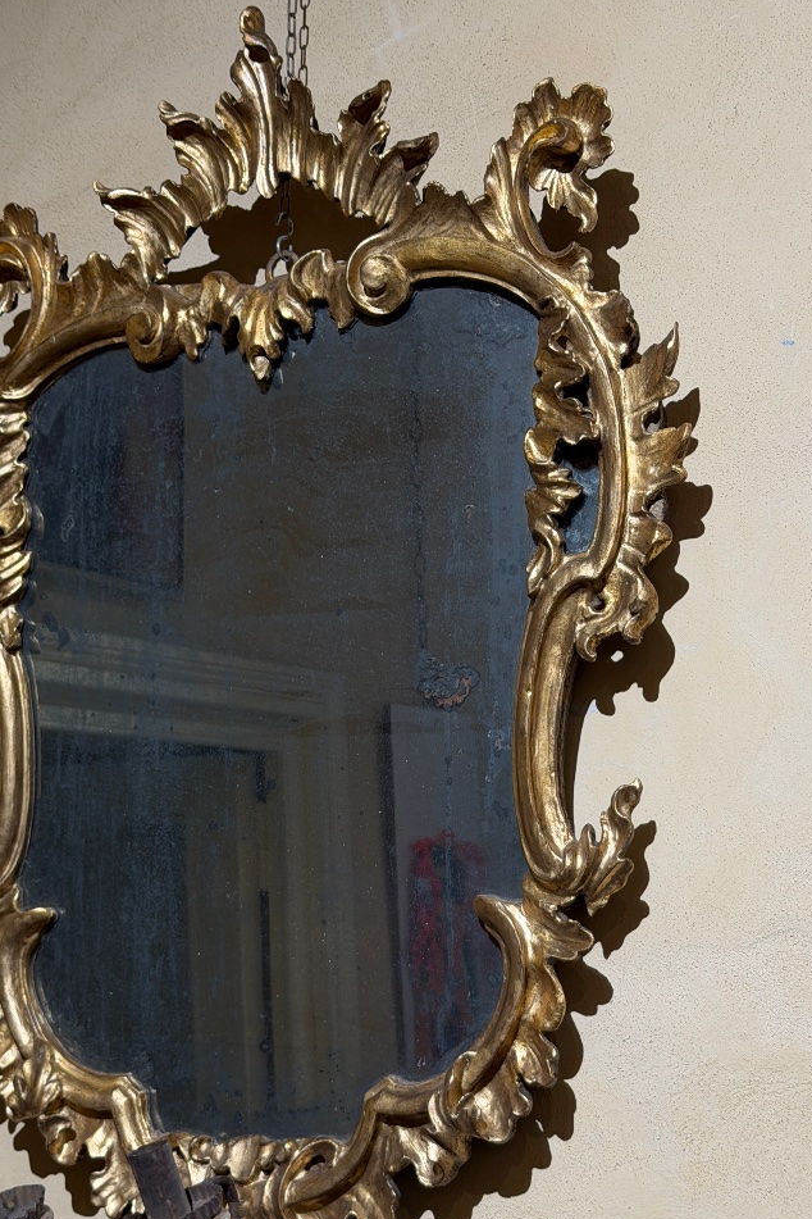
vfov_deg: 31.8
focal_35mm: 63
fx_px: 2131
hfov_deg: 21.5
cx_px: 310
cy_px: 754
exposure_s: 1/50
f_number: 1.78
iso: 64
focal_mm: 6.76
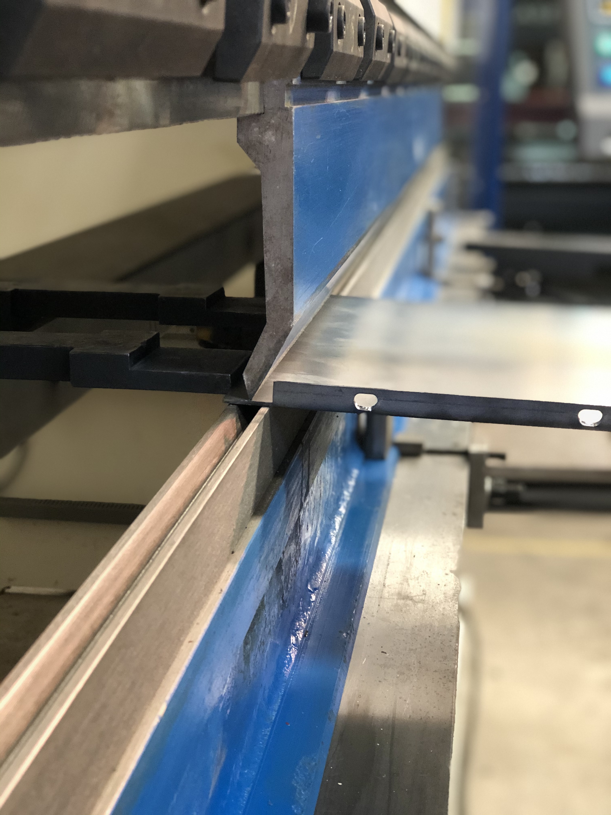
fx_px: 1341
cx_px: 306
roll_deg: -0.1
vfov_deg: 33.8
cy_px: 408
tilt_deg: -13.8
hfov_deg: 25.7
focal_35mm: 57
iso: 250
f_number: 2.8
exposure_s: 1/30
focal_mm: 6.6
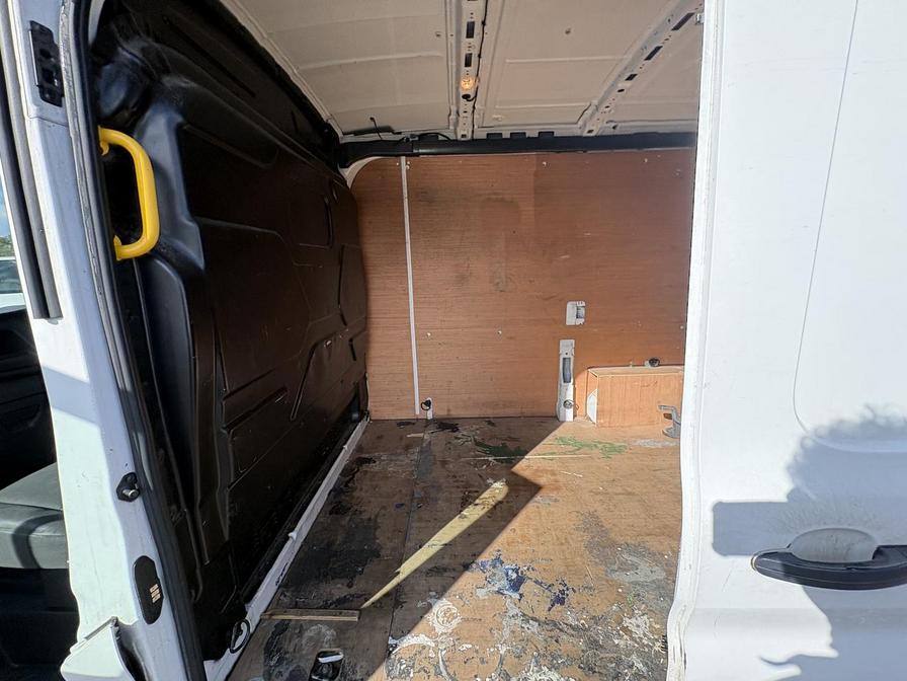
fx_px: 367
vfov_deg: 85.7
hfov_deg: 102.1
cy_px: 340
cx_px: 454
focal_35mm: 14
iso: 64
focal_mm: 2.22
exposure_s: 1/414
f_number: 2.2
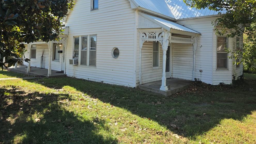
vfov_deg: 43.7
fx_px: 176
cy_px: 47
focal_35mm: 26
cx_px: 132
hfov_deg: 71.9
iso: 80
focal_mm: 6.3
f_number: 1.7
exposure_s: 1/1361
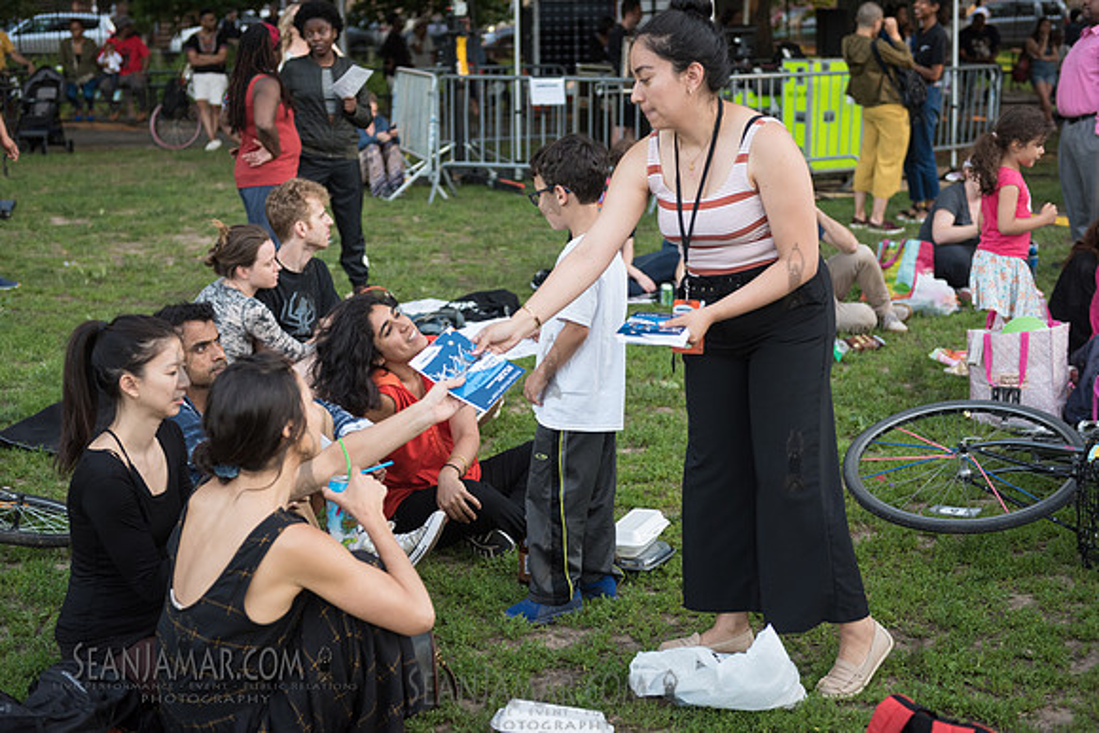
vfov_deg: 26.0
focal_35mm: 52
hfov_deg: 38.2
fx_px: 1588
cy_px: 366
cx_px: 550
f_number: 3.2
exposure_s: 1/400
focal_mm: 52
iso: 800
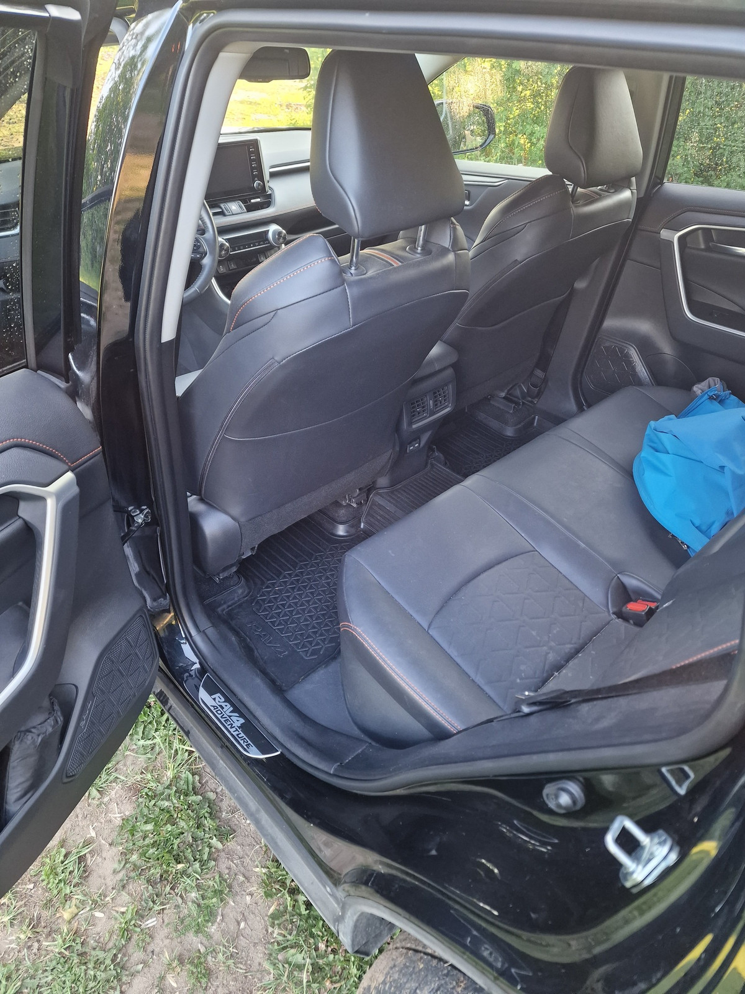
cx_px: 372
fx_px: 660
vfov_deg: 73.9
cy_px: 497
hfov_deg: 58.9
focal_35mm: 23
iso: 320
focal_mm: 6.4
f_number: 1.8
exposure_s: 1/100
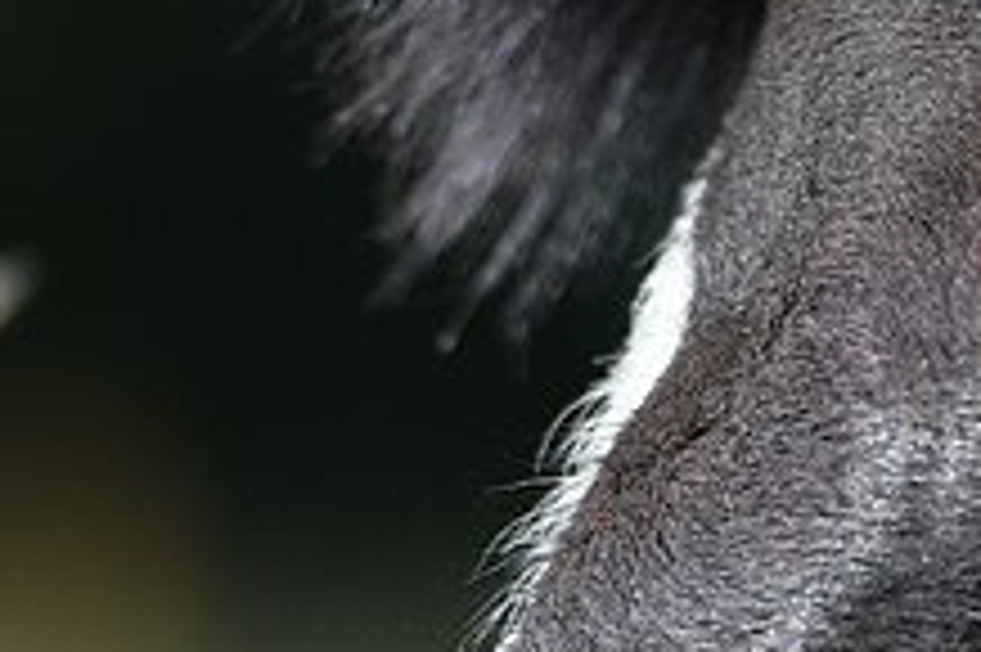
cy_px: 1291
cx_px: 691
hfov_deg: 2.6
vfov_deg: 1.7
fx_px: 21728
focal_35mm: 798
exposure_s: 1/1250
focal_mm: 200
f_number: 3.5
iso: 220
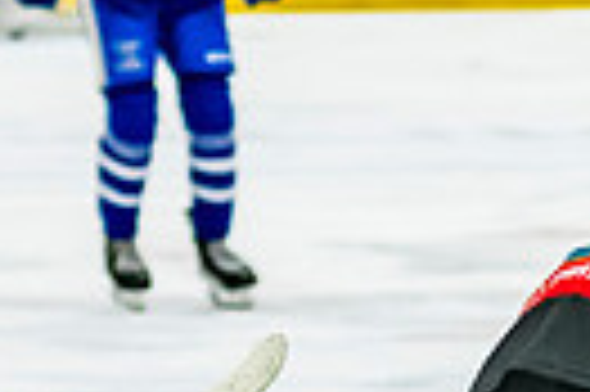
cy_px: 987
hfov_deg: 3.6
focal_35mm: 567
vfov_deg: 2.4
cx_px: 1101
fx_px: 9281
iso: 1600
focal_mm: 70
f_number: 3.2
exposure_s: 1/800
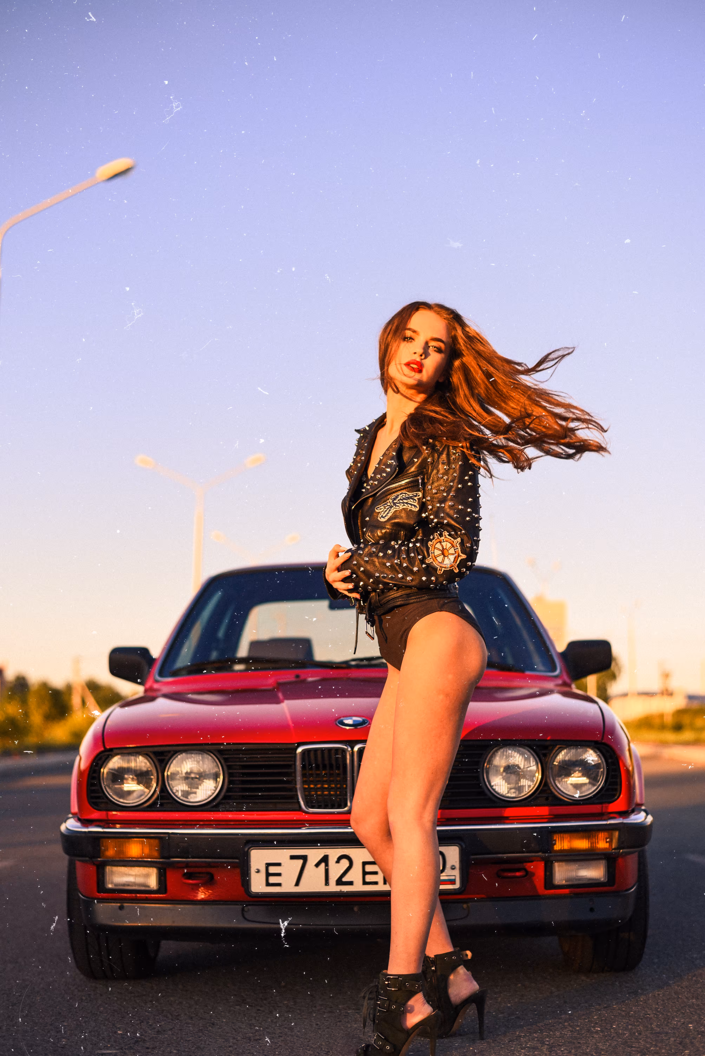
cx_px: 352
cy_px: 528
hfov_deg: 27.0
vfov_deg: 39.6
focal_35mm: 50
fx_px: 1467
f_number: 2.2
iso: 100
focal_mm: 50
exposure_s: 1/640
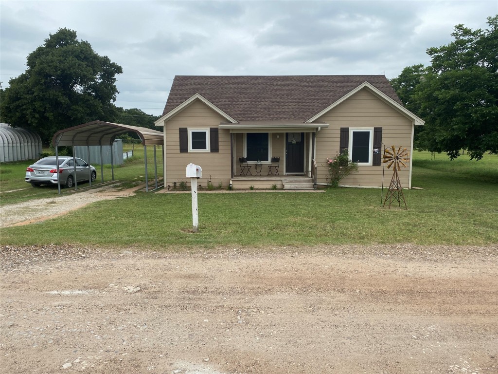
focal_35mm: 26
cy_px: 187
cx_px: 249
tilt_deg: -6.5
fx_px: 374
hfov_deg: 67.3
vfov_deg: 53.1
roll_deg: +0.6
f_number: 1.8
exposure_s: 1/2315
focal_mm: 4.25
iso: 32
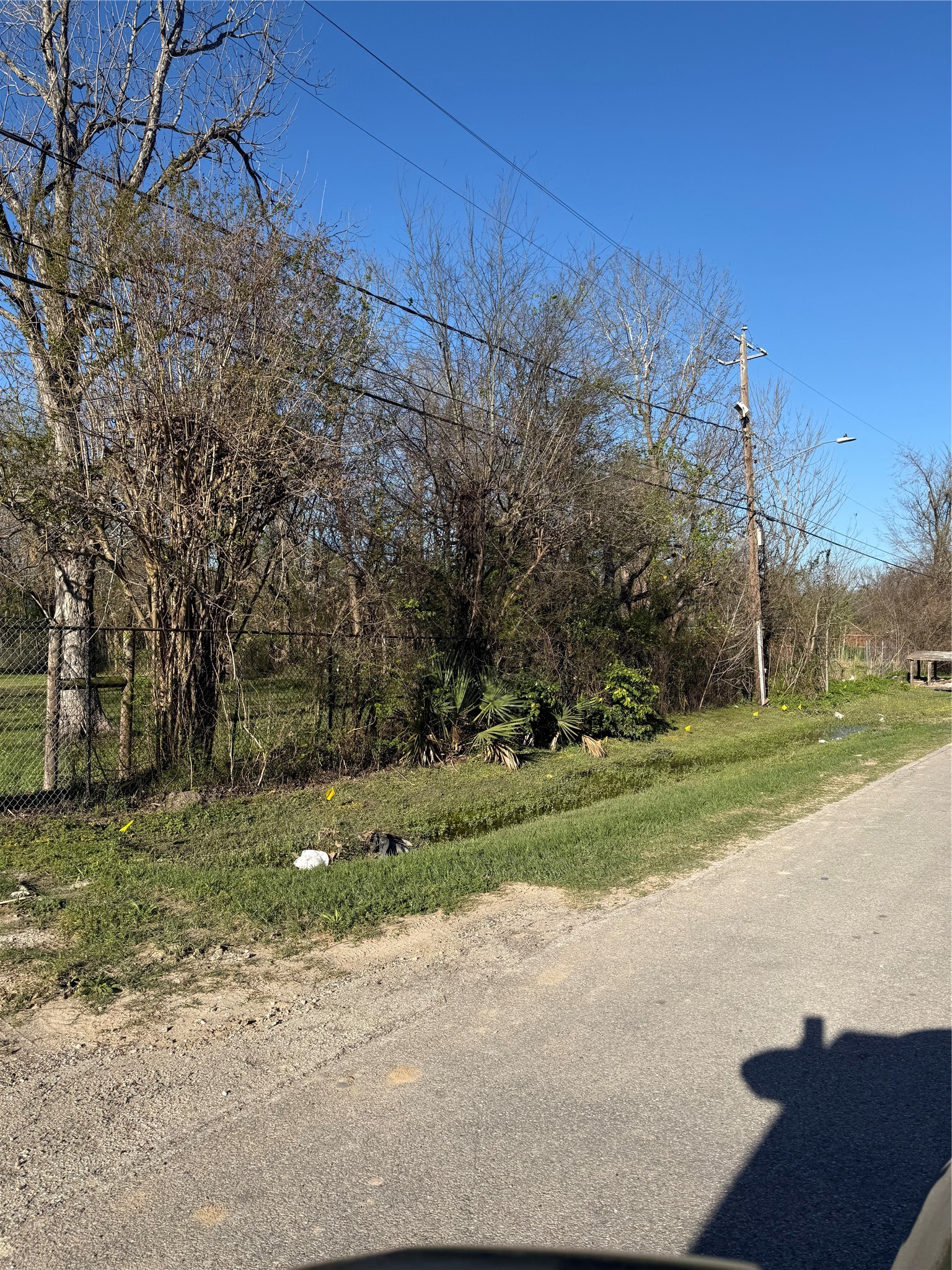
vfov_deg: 71.6
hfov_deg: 56.8
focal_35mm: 24
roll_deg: -1.8
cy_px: 635
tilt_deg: +0.1
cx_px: 476
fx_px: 880
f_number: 1.78
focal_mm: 6.76
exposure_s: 1/4167
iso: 80
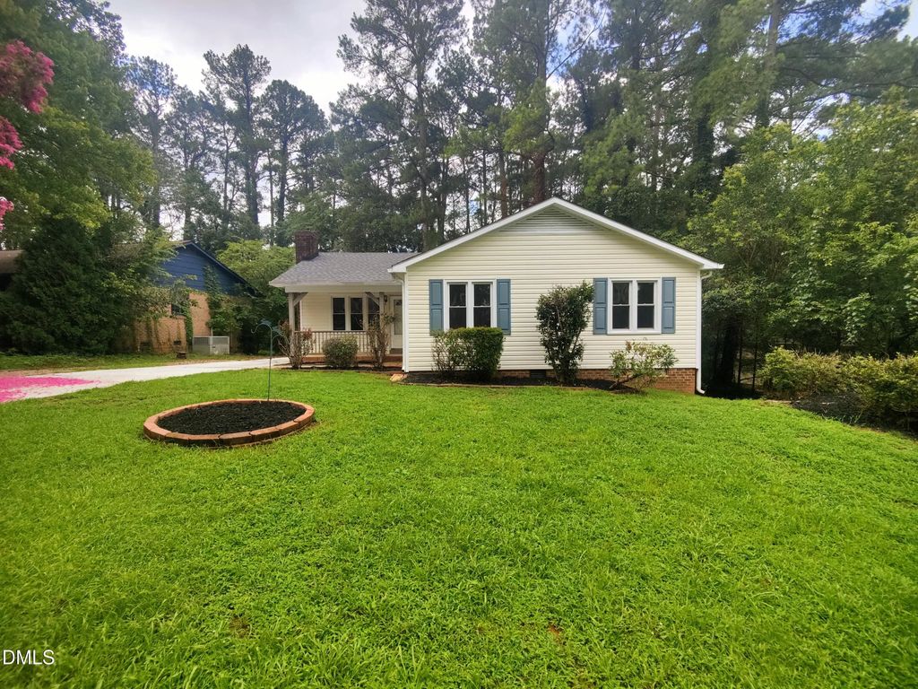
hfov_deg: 94.5
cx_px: 459
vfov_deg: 78.1
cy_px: 344
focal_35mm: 16
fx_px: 424
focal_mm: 3.5
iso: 50
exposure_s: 1/1226
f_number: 2.2
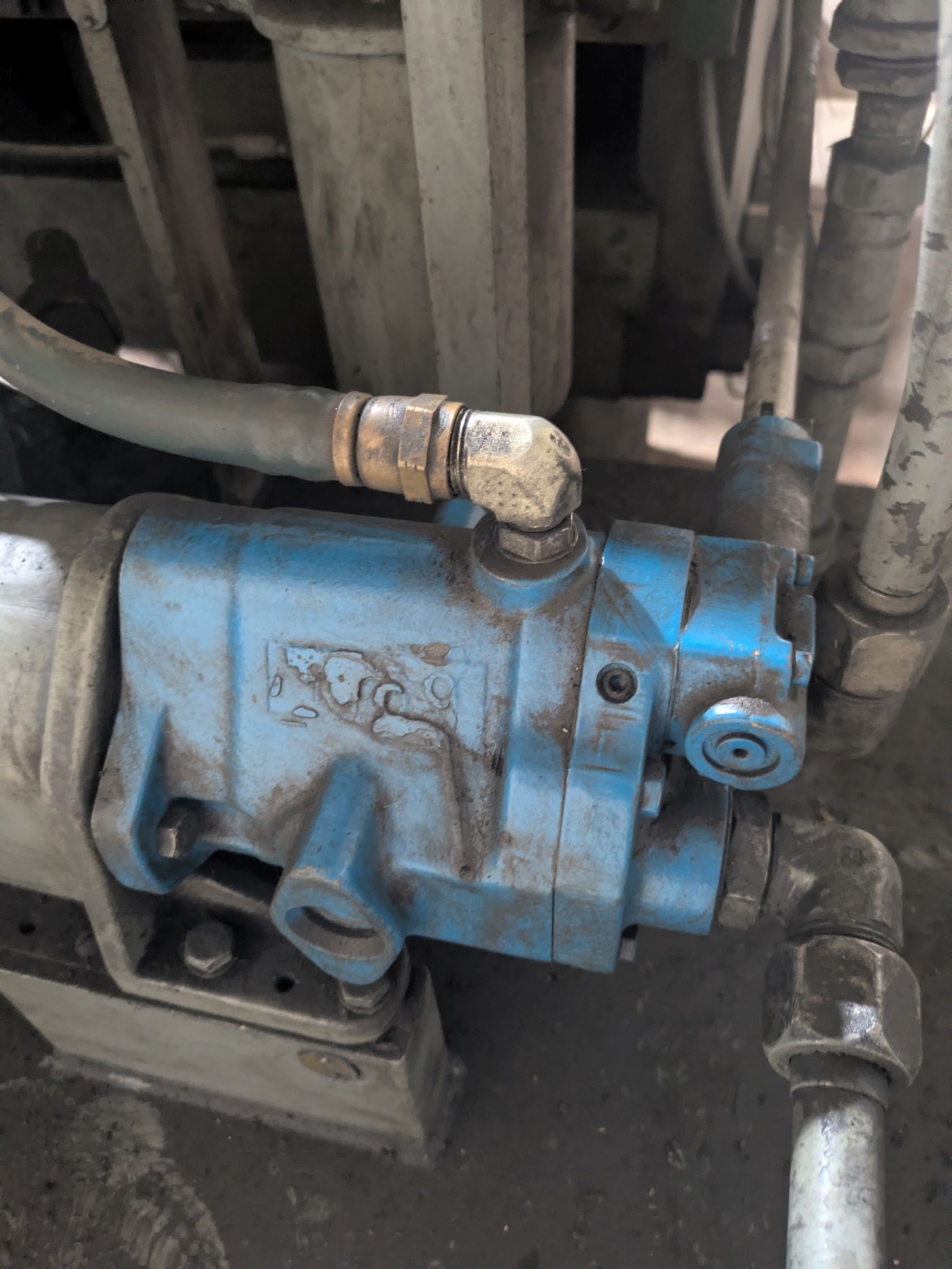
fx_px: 916
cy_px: 634
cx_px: 476
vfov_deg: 69.4
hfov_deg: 54.9
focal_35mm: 25
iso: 1035
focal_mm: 5.43
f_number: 1.89
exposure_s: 1/20
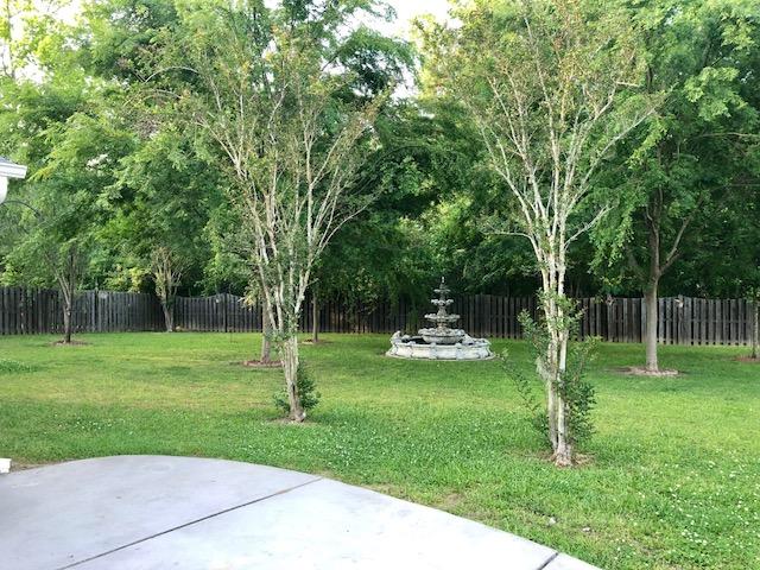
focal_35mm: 28
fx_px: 615
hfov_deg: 63.4
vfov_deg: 49.7
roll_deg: +0.0
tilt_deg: -1.0
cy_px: 285
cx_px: 380
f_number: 1.8
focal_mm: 3.99
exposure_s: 1/40
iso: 25
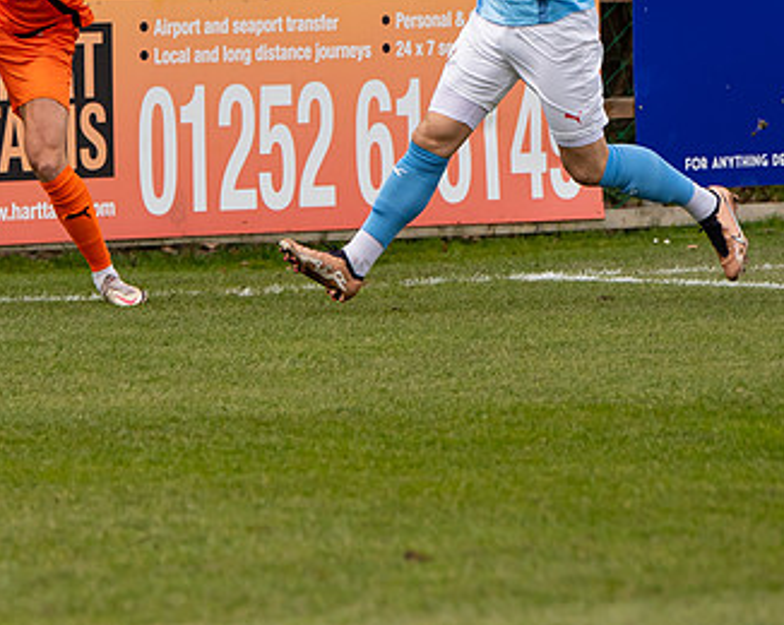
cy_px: 85
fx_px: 8343
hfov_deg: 5.4
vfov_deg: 4.3
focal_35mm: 360
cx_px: 34
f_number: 4
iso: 500
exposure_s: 1/1600
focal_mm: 150
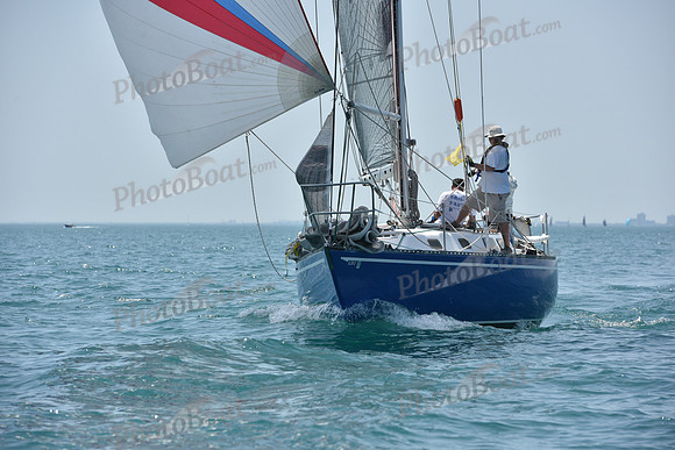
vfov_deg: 7.4
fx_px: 3469
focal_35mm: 185
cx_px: 338
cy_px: 225
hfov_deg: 11.1
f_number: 8
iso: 250
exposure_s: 1/1250
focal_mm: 185
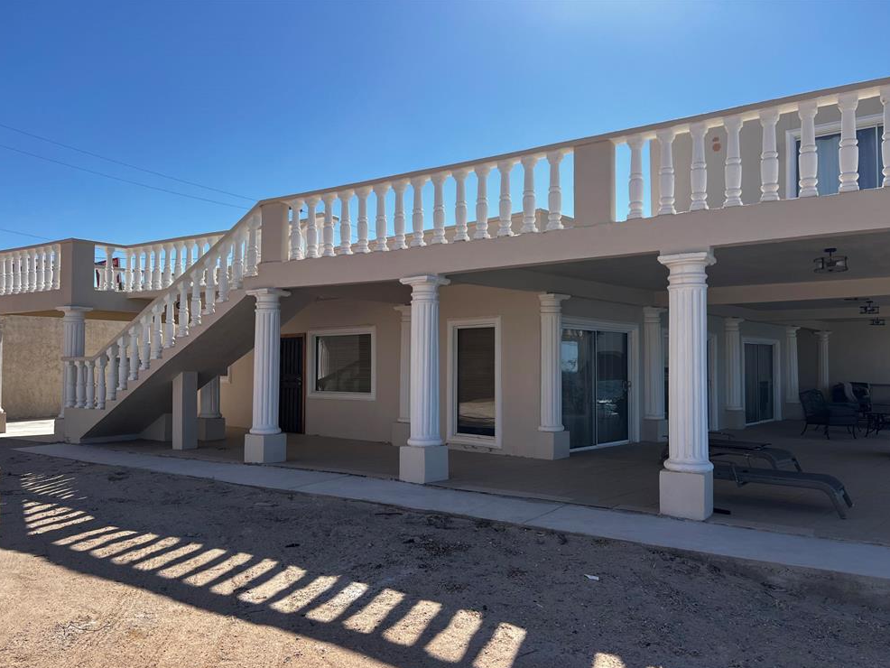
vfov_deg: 51.4
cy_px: 345
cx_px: 440
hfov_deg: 65.3
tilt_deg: +1.8
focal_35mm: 27
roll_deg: -0.6
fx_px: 694
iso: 50
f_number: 1.5
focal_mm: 5.7
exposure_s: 1/2632
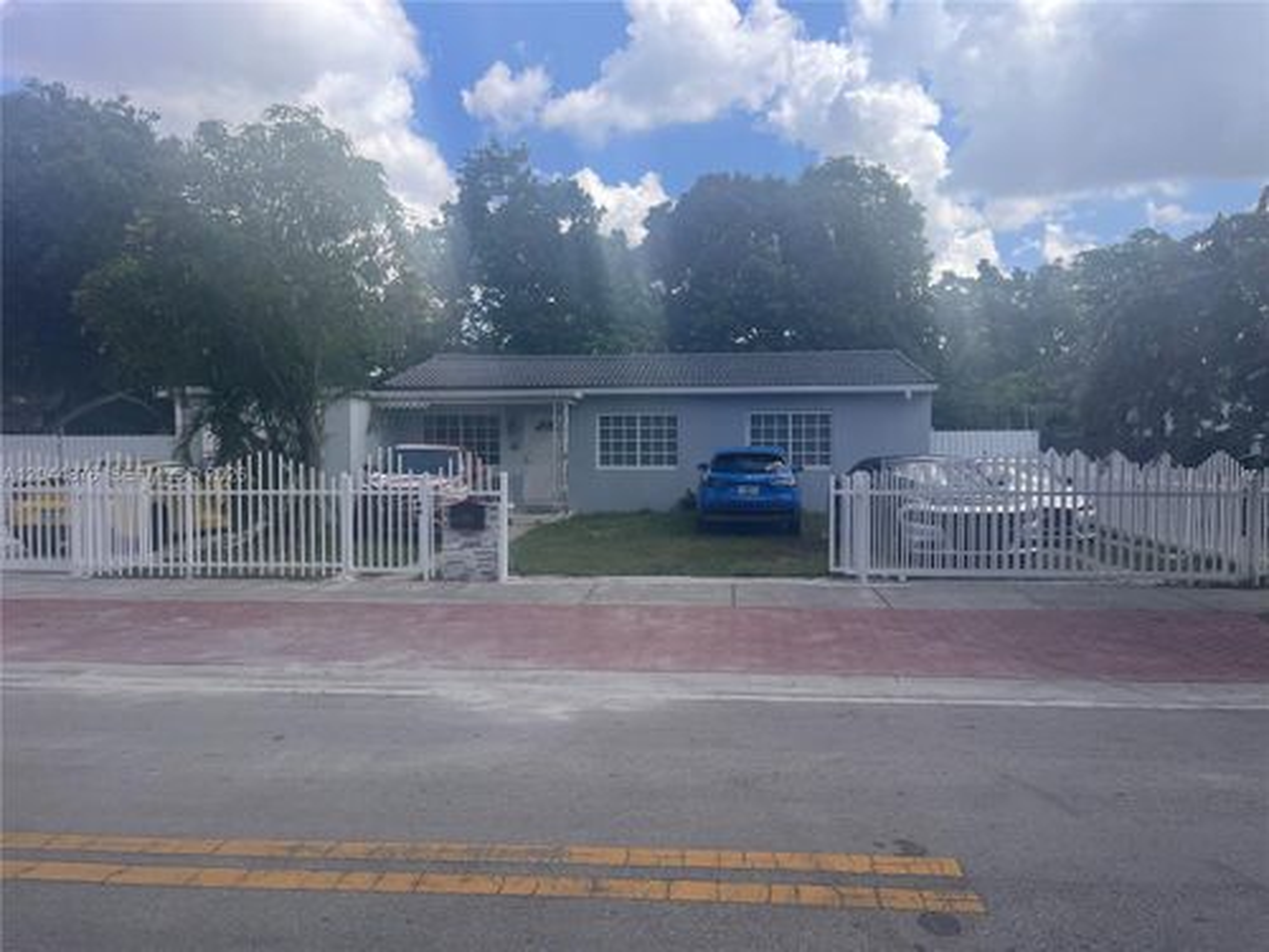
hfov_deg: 67.3
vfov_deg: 53.1
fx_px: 953
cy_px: 476
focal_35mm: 26
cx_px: 634
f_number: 1.6
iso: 50
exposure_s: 1/2513
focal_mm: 5.1
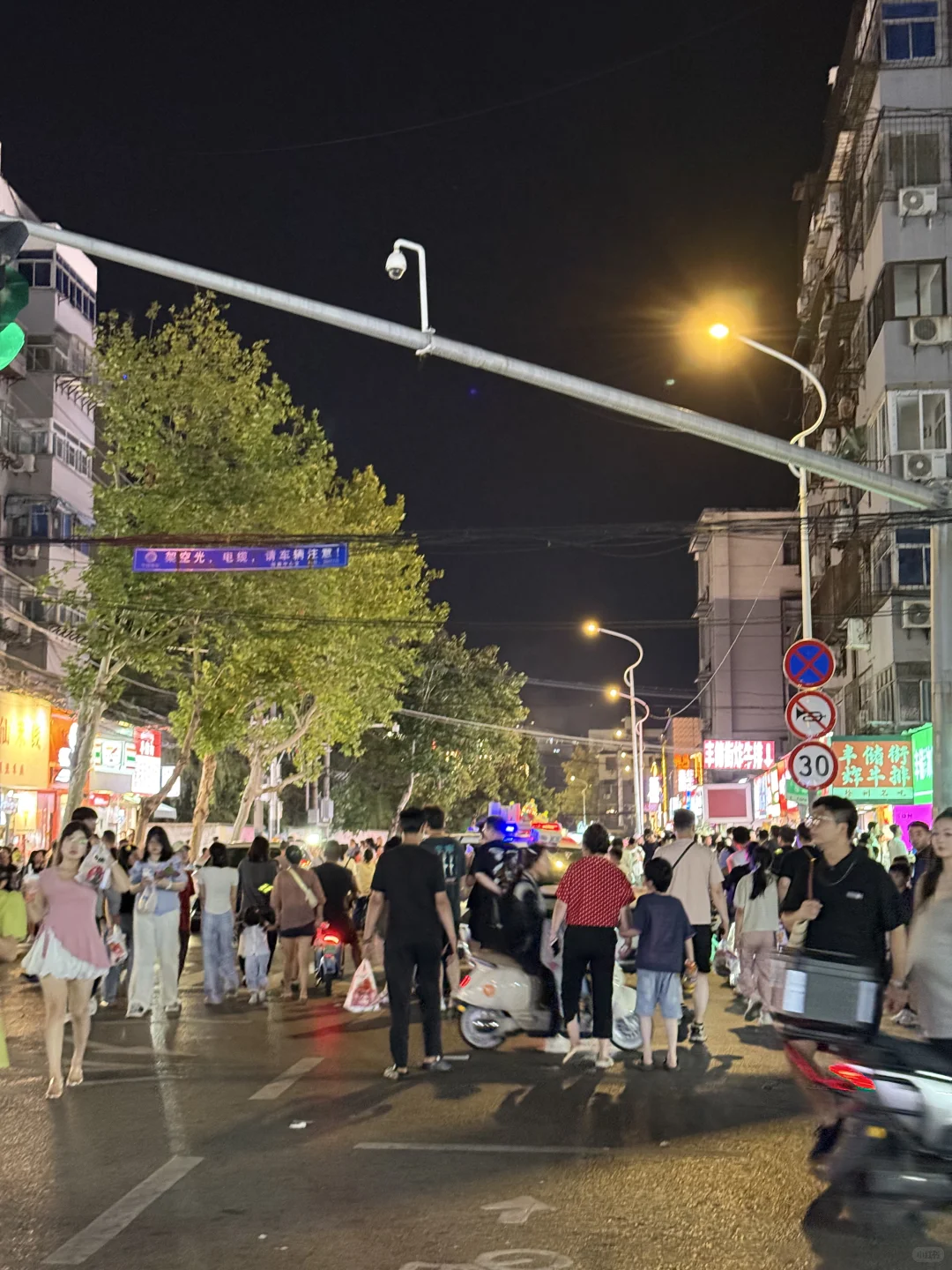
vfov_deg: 39.7
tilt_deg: +7.9
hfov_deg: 30.3
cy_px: 635
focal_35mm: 48
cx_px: 476
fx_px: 1760
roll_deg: -0.4
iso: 500
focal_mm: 6.76
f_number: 1.78
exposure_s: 1/25
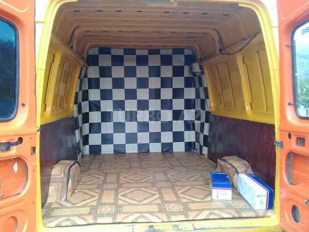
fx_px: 277
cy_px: 116
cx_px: 154
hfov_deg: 58.4
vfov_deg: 45.4
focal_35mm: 31
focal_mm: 3.3
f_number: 2.2
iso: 50
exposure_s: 1/150
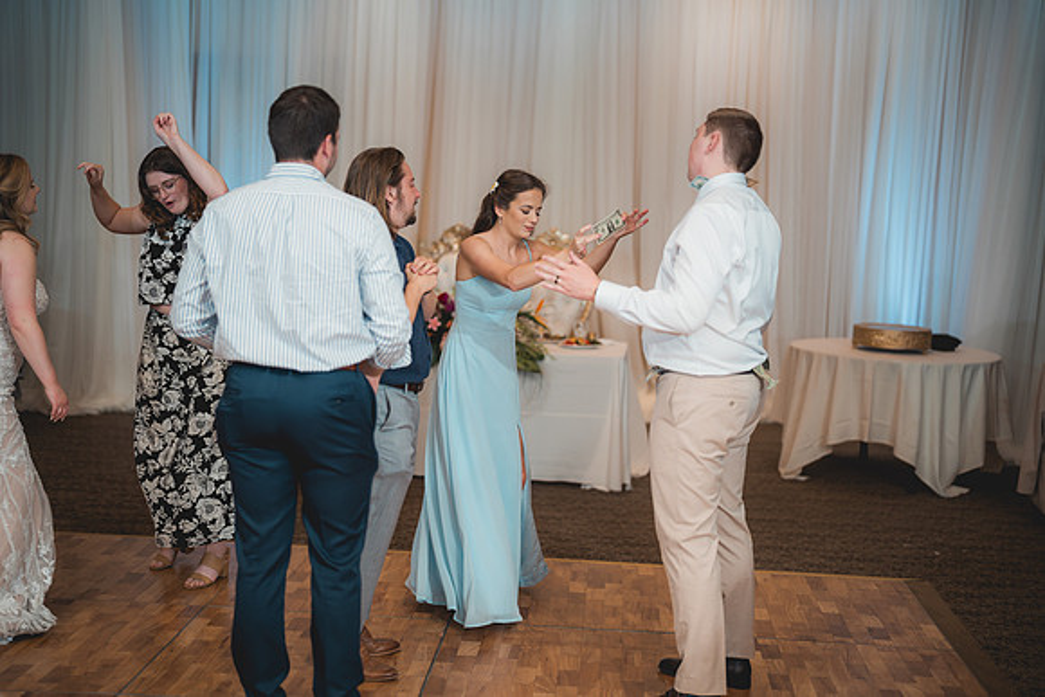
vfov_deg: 27.0
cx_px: 522
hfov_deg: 39.6
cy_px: 348
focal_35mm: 50
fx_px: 1452
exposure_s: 1/250
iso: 80
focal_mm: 50
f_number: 1.2
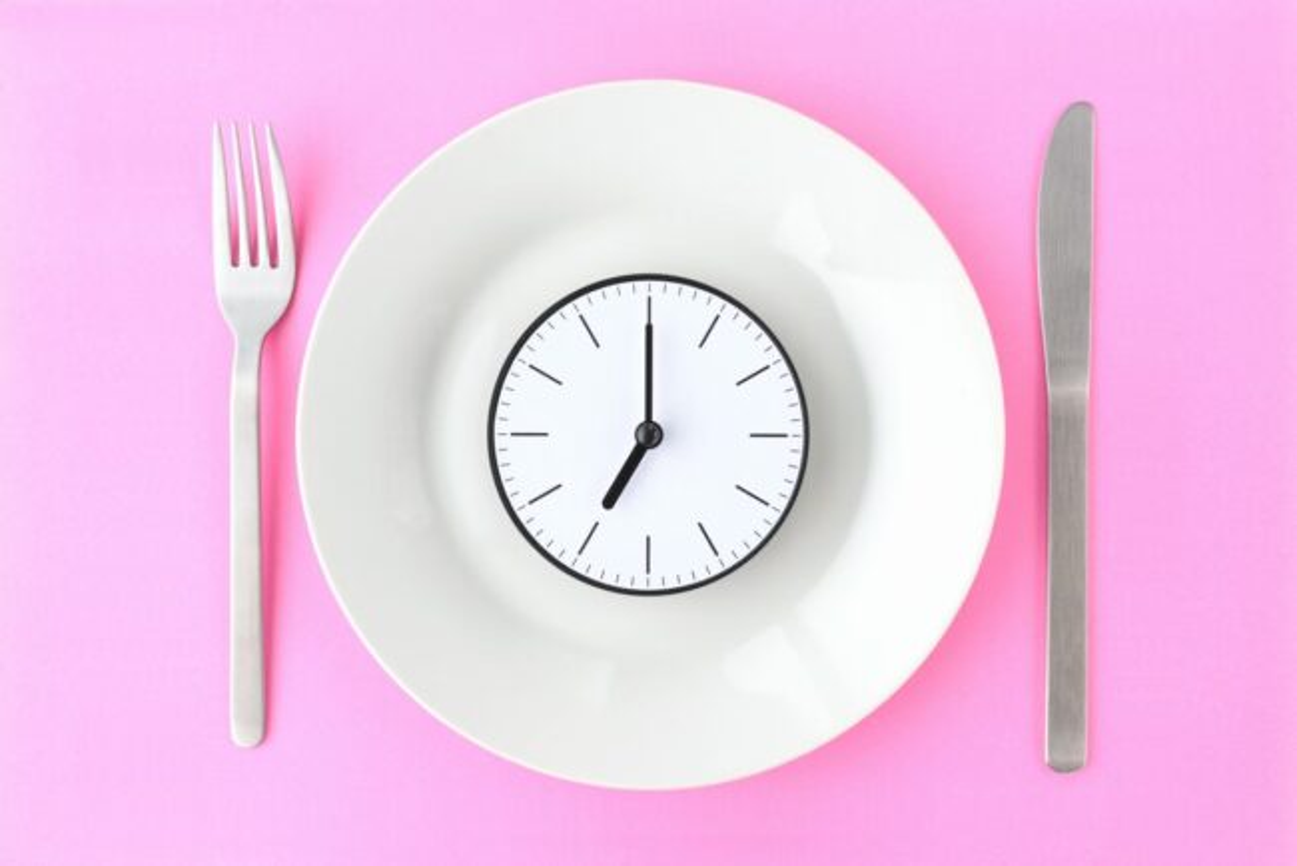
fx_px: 1442
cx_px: 648
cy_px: 433
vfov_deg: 33.4
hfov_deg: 48.4
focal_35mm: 40
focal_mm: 40
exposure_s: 1/60
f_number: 13
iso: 640
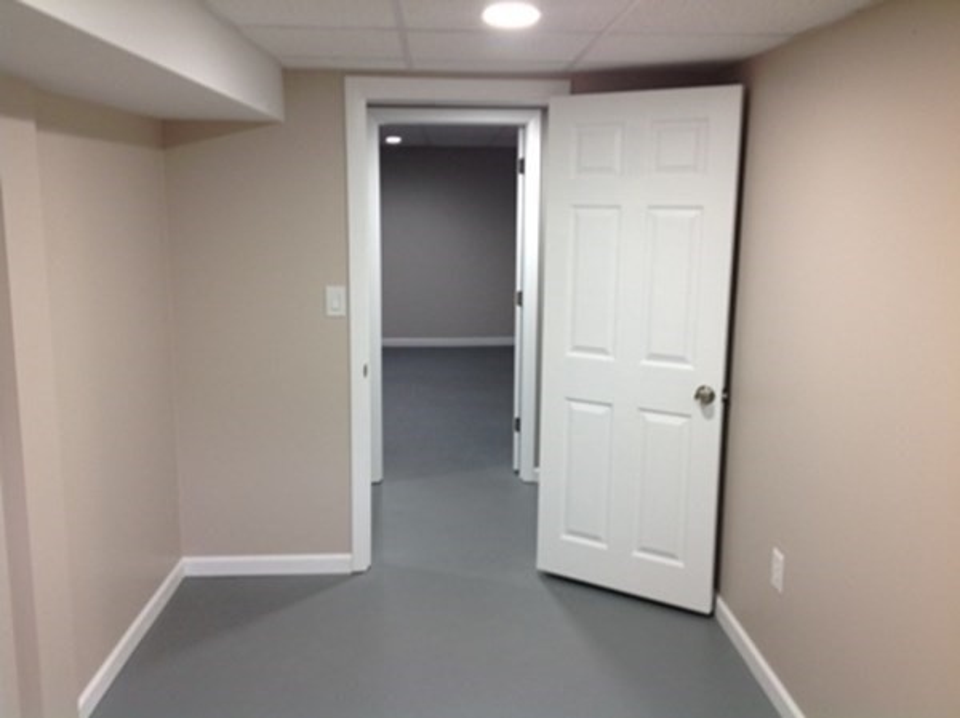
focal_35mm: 35
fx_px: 970
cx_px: 480
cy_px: 359
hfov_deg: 52.7
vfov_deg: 40.6
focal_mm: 4.28
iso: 50
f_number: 2.4
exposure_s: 1/17
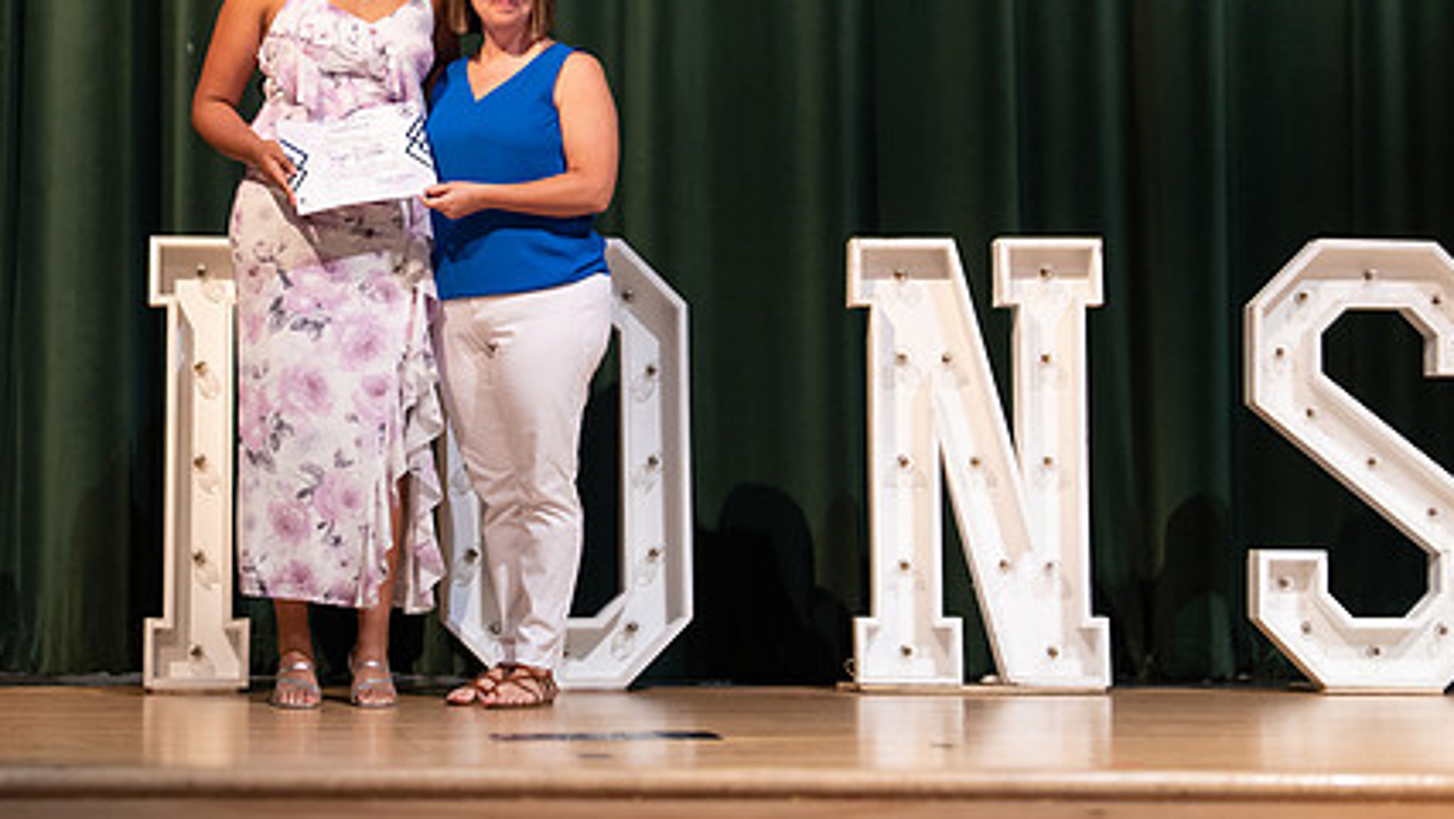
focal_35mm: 88
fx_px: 3394
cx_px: 429
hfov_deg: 24.0
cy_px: 217
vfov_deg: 13.7
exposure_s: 1/320
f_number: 1.2
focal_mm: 50
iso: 640
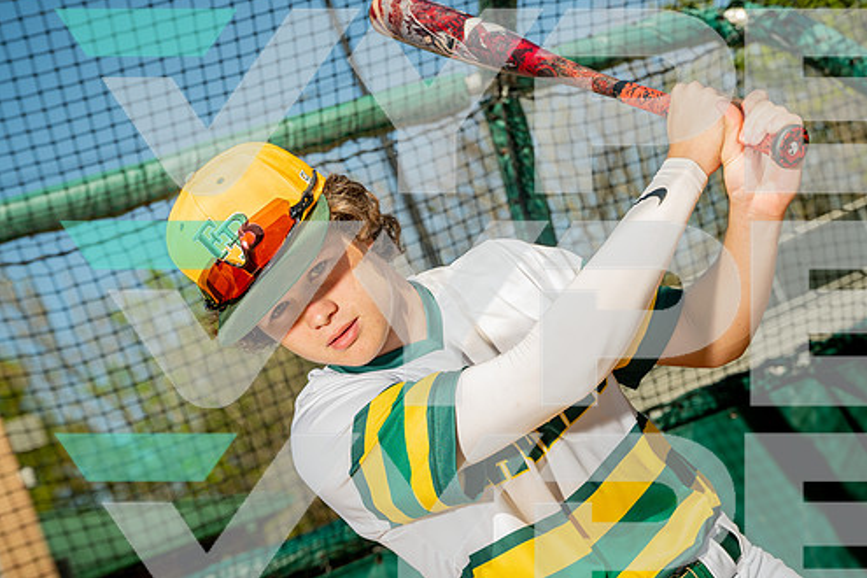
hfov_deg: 32.9
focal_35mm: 61
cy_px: 367
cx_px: 462
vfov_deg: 22.2
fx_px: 1469
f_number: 4.5
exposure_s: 1/250
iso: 100
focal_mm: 45
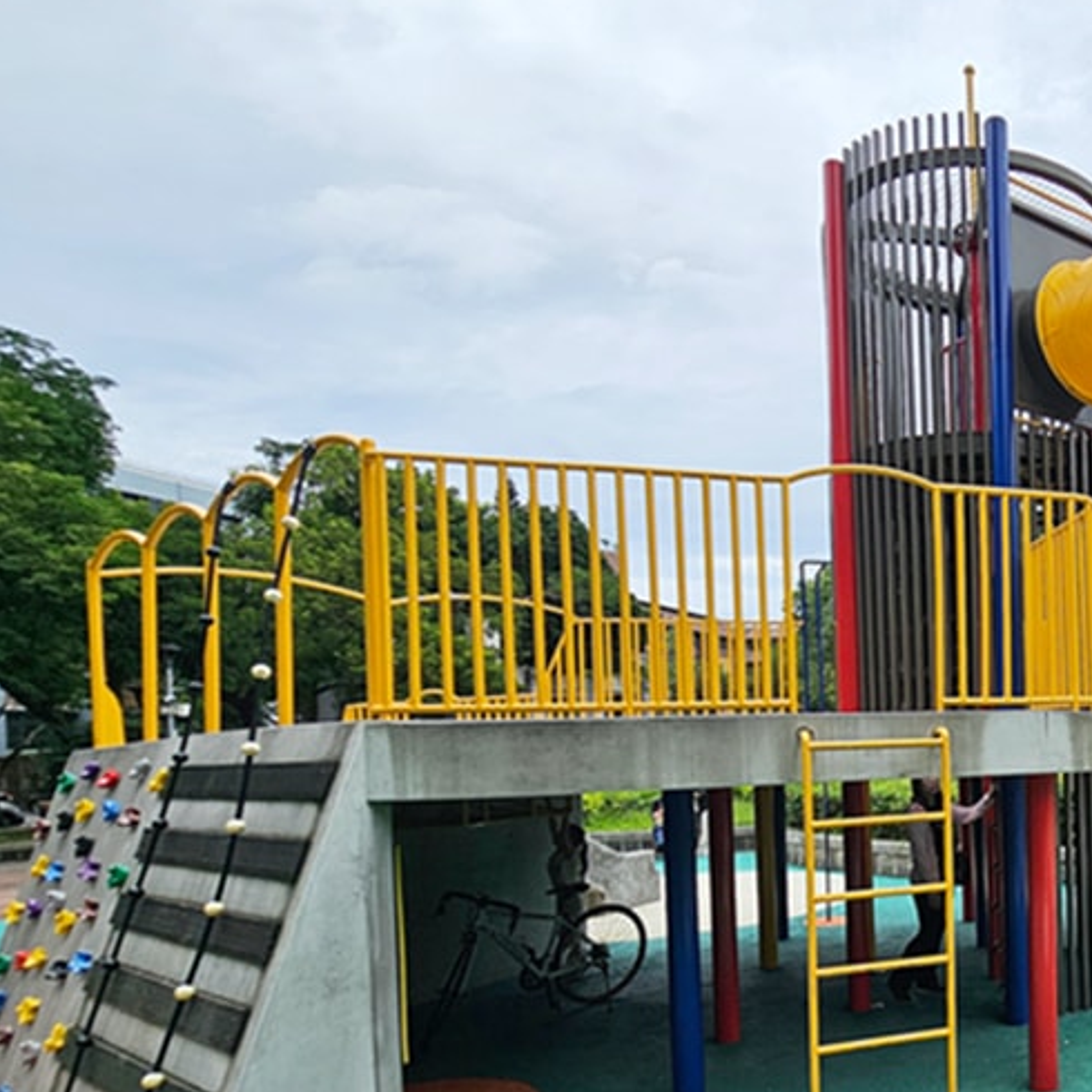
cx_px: 1065
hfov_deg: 53.0
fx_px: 857
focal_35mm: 24
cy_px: 755
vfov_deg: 62.9
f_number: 2.2
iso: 50
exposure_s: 1/2643
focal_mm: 2.2
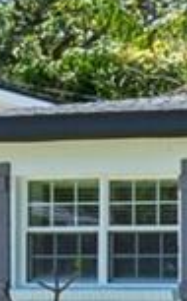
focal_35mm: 197
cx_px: 1323
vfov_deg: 10.6
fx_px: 1617
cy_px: 269
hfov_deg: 4.2
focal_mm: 18.5
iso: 250
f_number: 8
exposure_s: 1/400
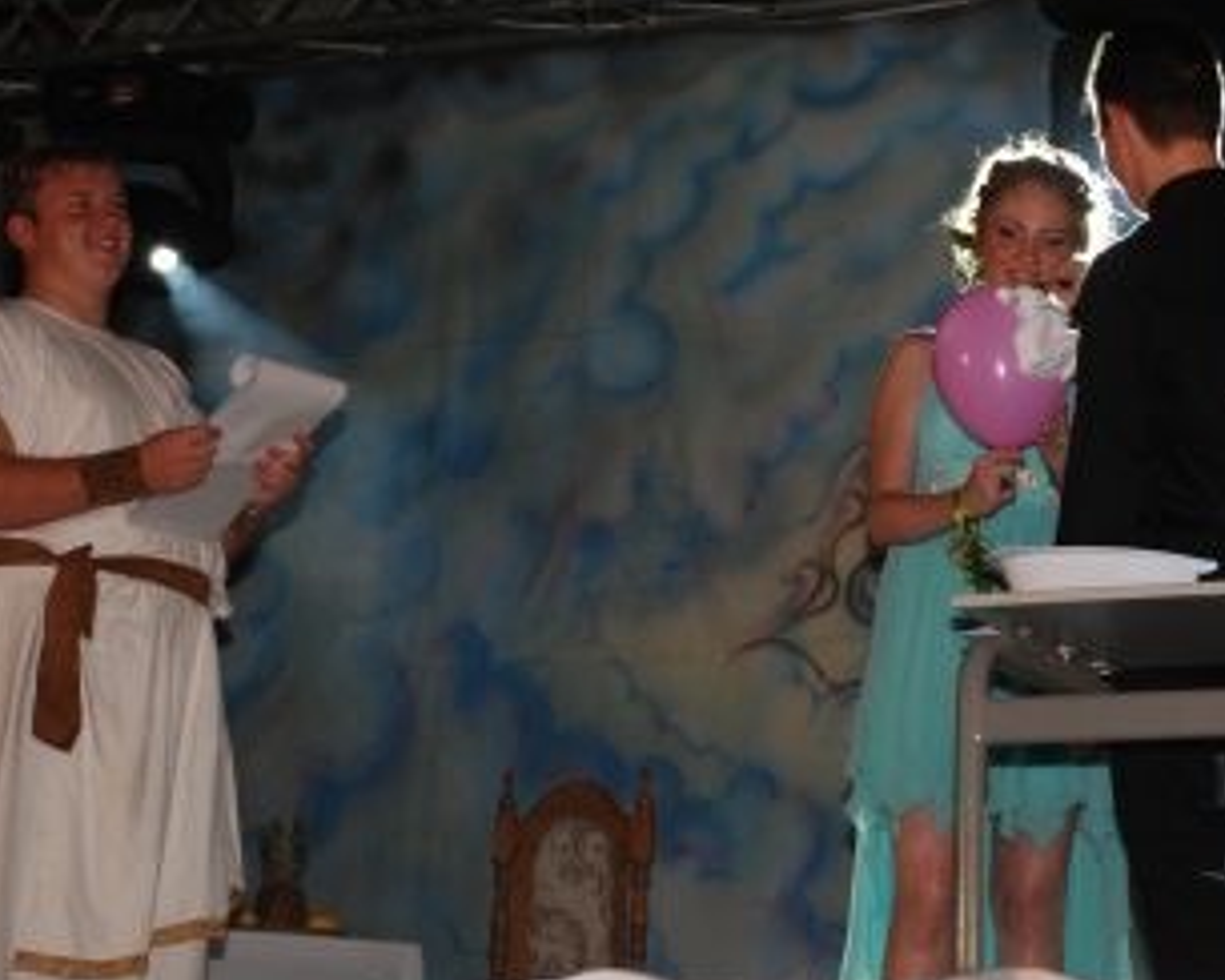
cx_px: 819
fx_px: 4786
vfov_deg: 11.7
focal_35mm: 132
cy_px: 285
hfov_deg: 14.6
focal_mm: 52
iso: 500
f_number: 6.3
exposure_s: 1/60
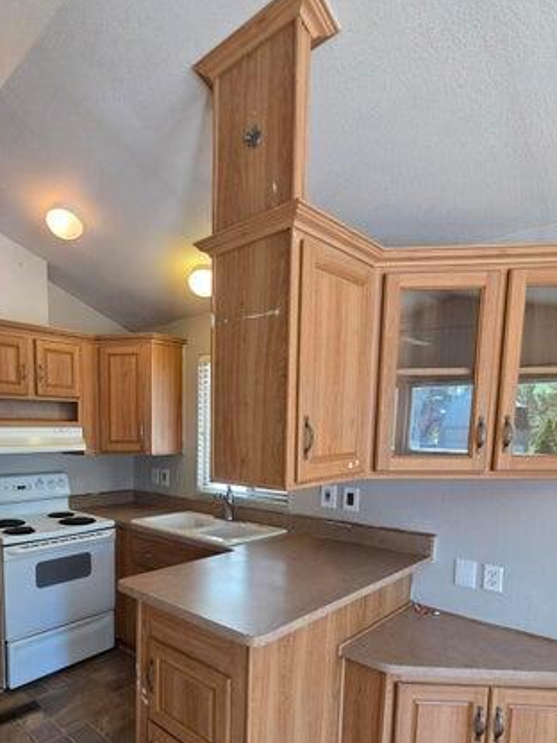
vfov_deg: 79.8
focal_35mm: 20
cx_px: 154
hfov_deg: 62.9
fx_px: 429
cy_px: 477
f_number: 1.9
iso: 250
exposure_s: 1/120
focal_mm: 2.2
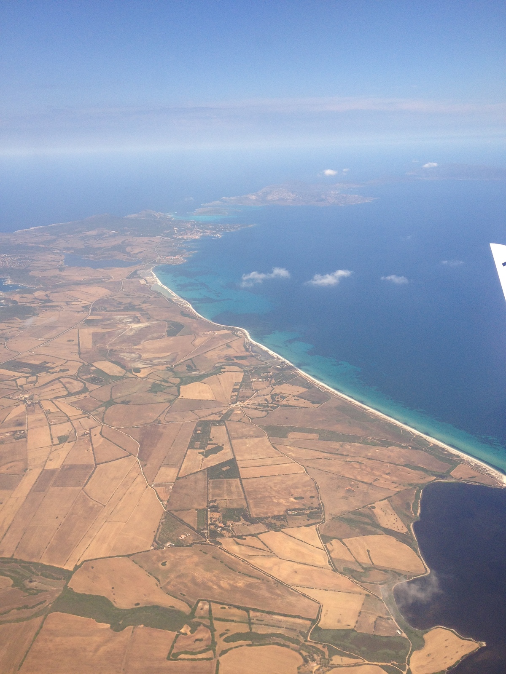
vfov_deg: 52.6
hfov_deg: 40.7
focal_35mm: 35
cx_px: 253
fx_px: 682
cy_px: 337
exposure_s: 1/1104
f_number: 2.4
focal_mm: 4.28
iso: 50
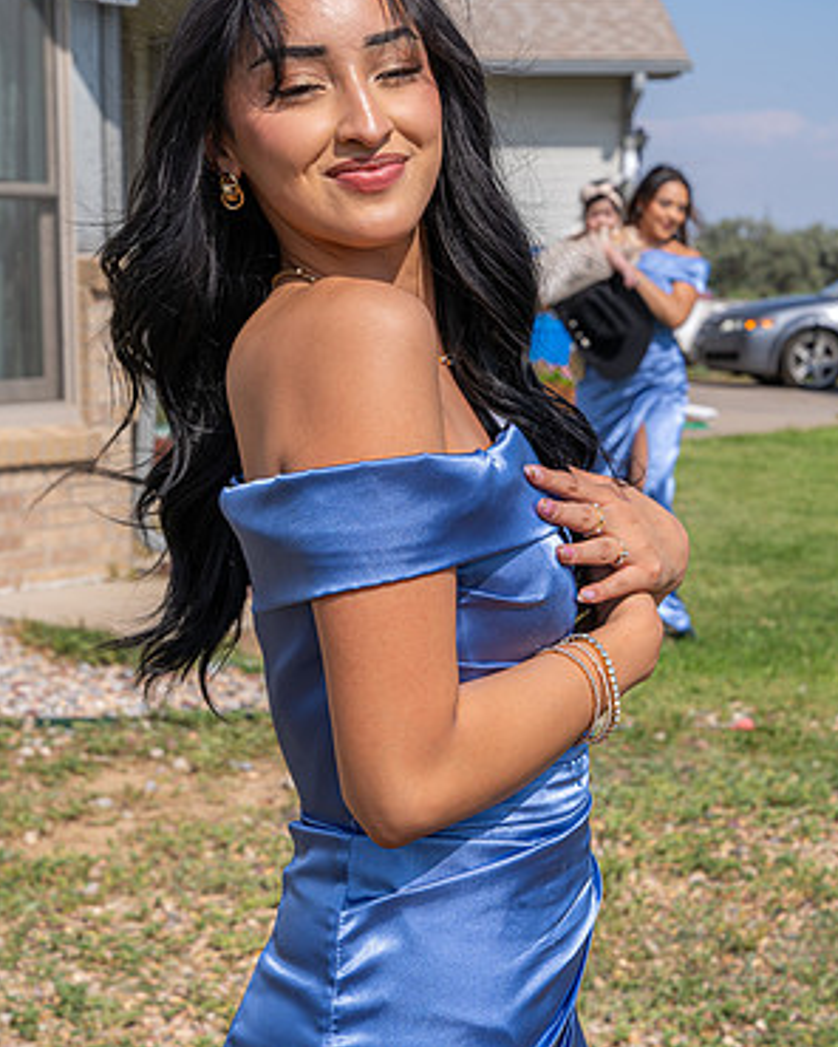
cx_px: 422
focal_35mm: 80
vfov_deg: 23.8
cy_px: 413
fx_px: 2480
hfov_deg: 19.2
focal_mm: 70
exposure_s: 1/200
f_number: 10
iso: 100
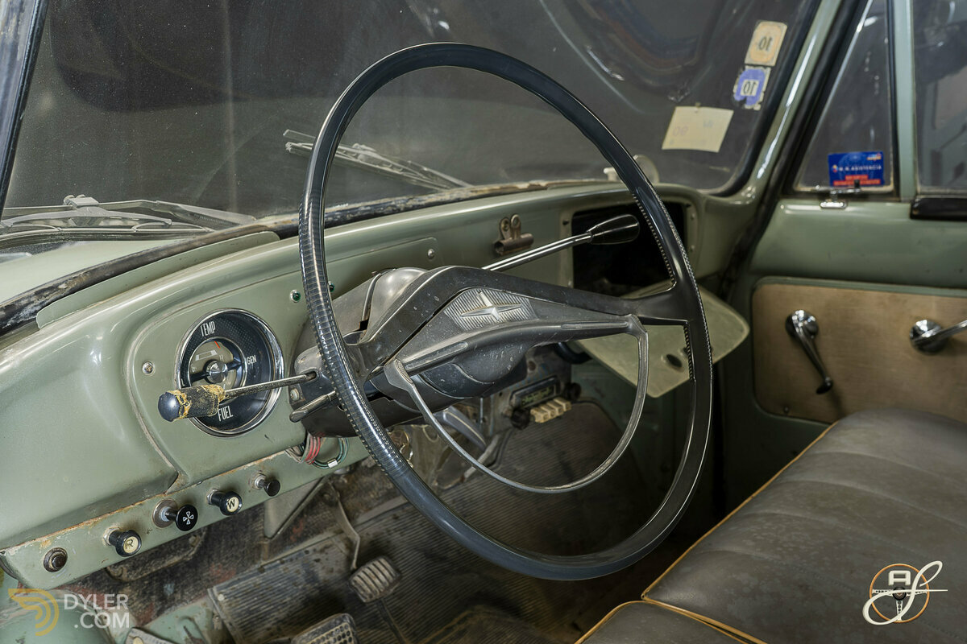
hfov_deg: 51.9
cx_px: 484
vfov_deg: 35.9
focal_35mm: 37
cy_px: 322
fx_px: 994
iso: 250
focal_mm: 37
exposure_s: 1.6
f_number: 10
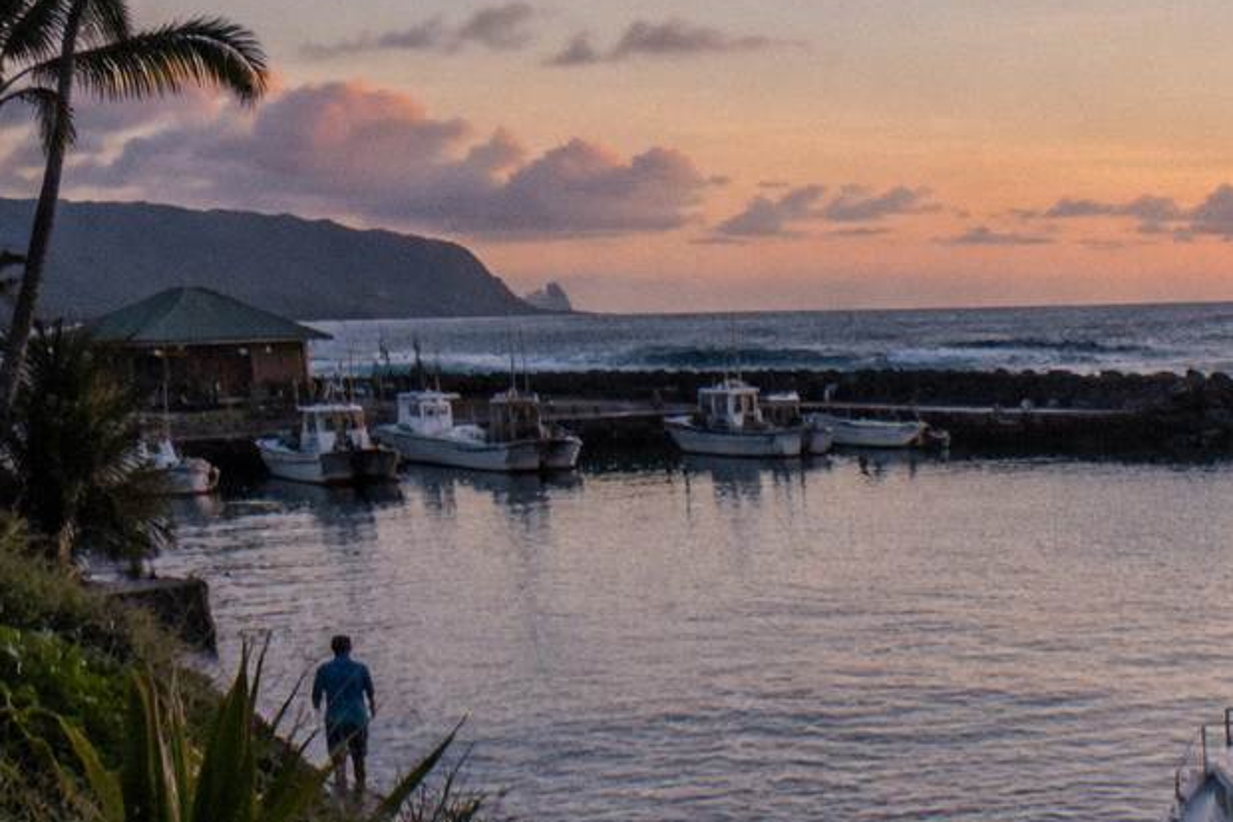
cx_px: 1142
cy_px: 793
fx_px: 3321
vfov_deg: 13.9
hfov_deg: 20.5
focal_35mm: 97
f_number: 9
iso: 6400
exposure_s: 1/25
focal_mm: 47
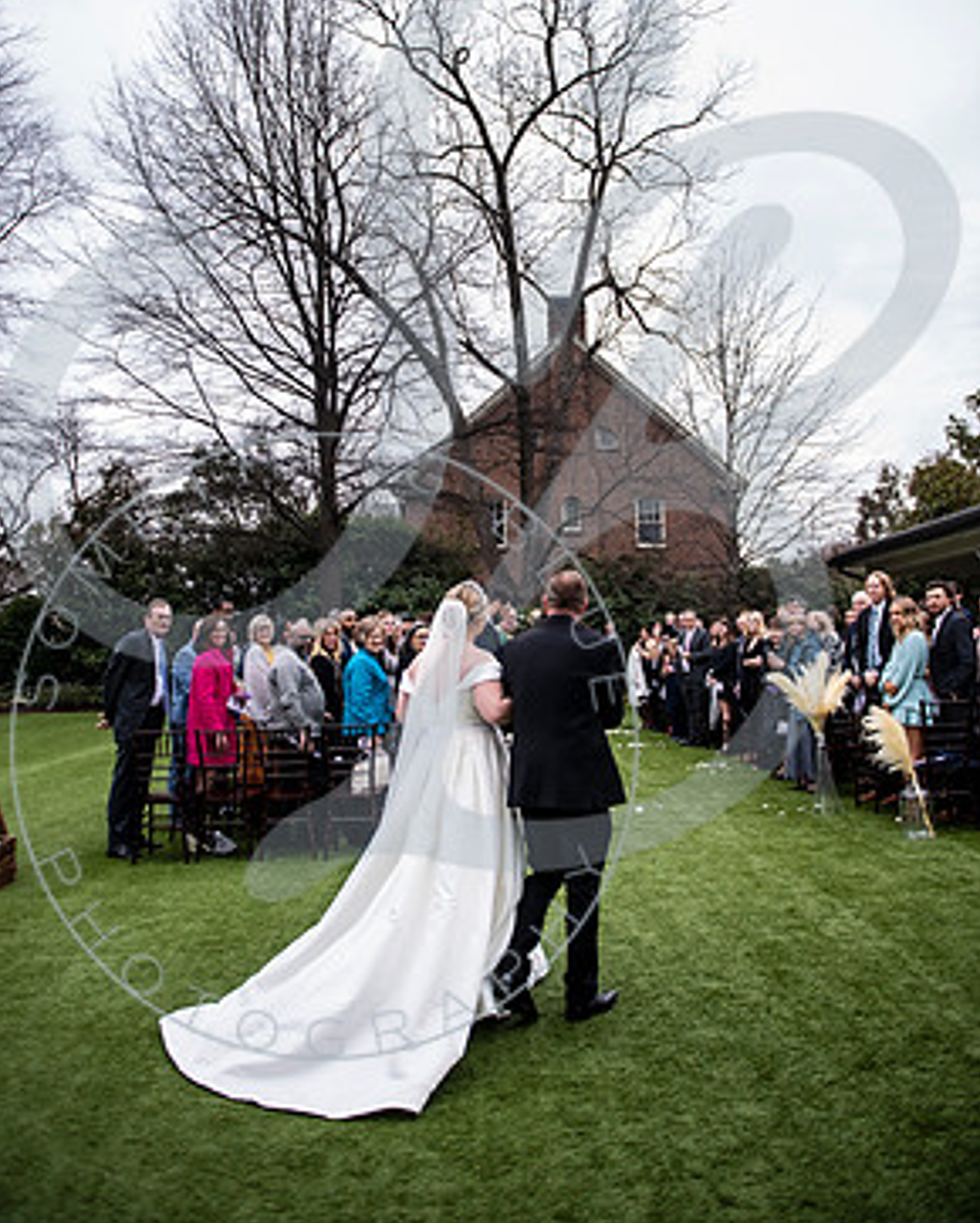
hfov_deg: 51.6
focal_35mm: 28
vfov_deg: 61.7
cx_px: 476
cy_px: 490
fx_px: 1014
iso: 100
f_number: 2.8
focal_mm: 24
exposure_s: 1/200
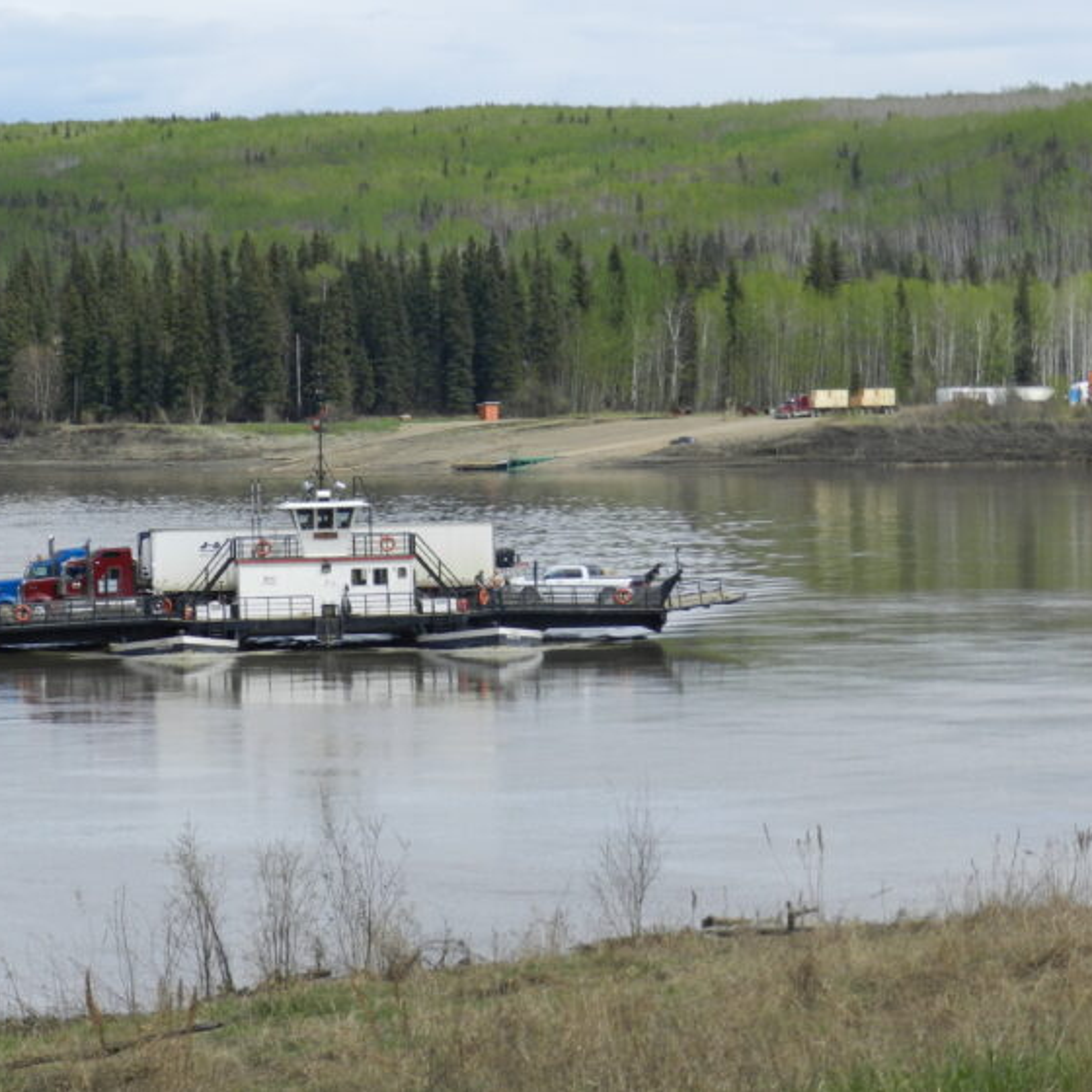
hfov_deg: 11.3
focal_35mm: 154
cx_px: 396
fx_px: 5496
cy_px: 545
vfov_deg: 11.3
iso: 160
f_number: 5
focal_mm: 23.1
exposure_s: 1/800
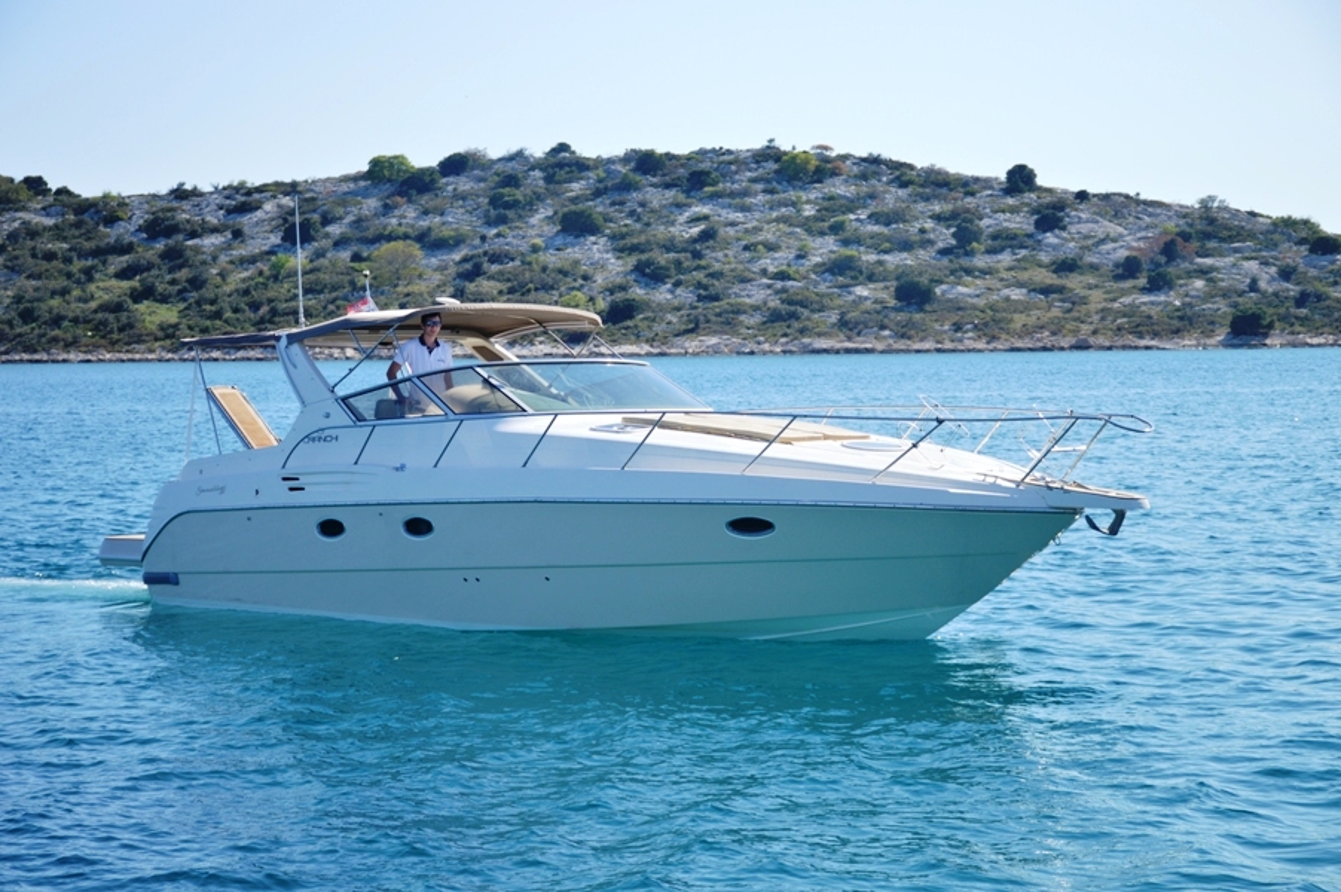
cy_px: 446
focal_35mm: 75
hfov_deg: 27.0
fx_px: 2792
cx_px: 670
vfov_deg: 18.2
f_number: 4.8
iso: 100
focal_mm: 50
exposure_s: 1/500
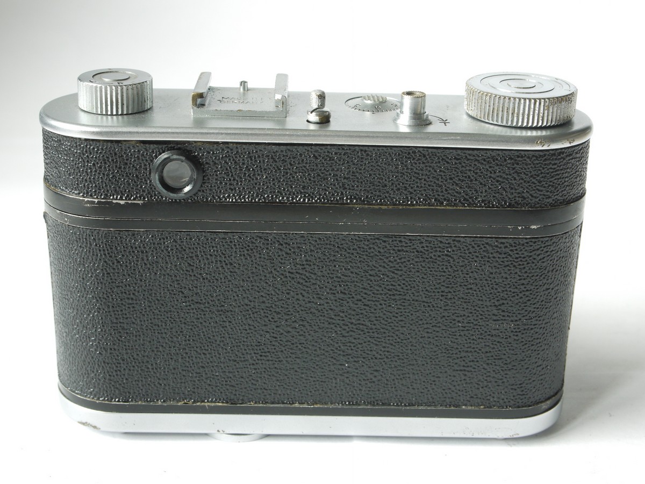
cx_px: 322
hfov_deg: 30.3
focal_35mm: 64
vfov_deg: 22.9
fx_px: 1193
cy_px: 242
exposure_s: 1/6
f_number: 9
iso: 400
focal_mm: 32
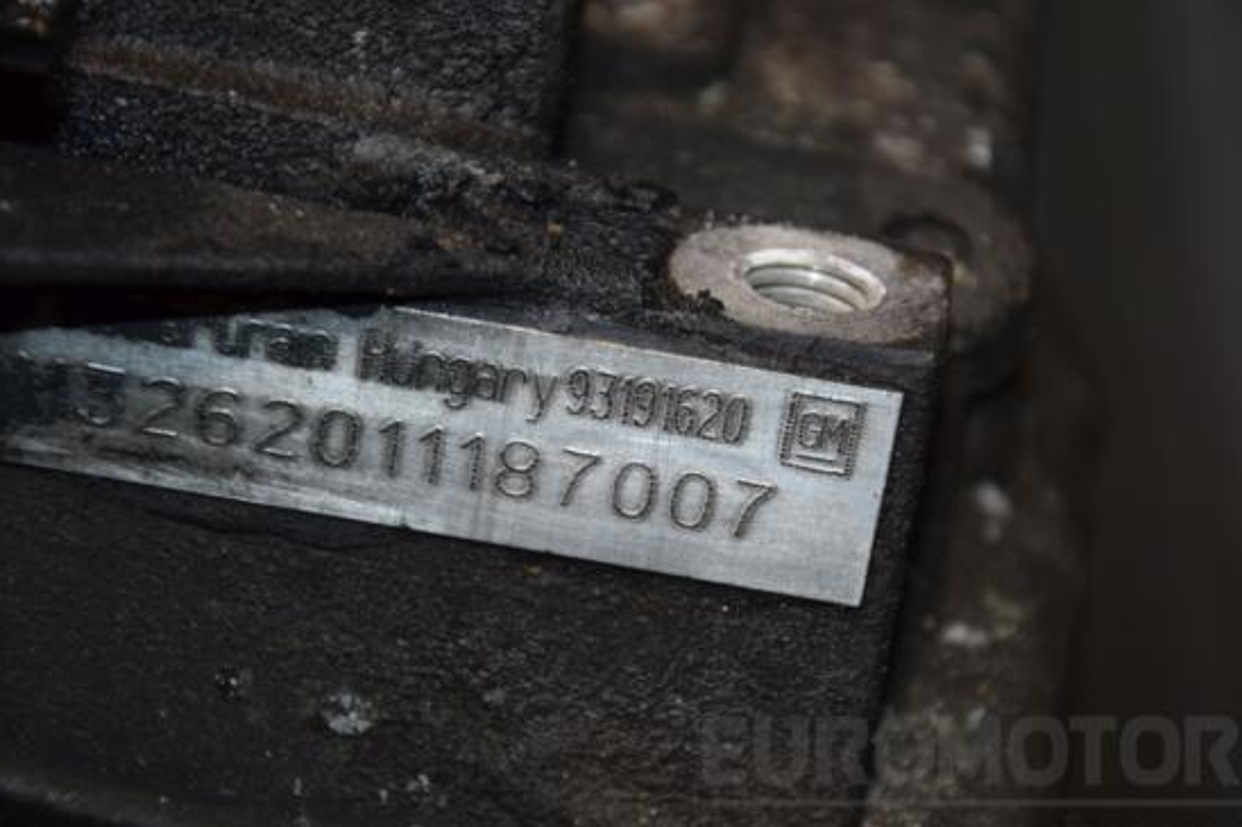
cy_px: 449
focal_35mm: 173
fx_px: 5951
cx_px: 660
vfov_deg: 8.0
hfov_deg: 11.9
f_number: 5.6
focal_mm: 105
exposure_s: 1/60
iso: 800
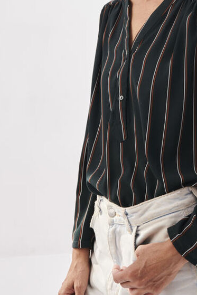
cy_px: 58
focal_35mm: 100
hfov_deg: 13.6
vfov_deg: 20.2
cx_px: 150
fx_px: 820
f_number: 10
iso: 200
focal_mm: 55
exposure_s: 1/200
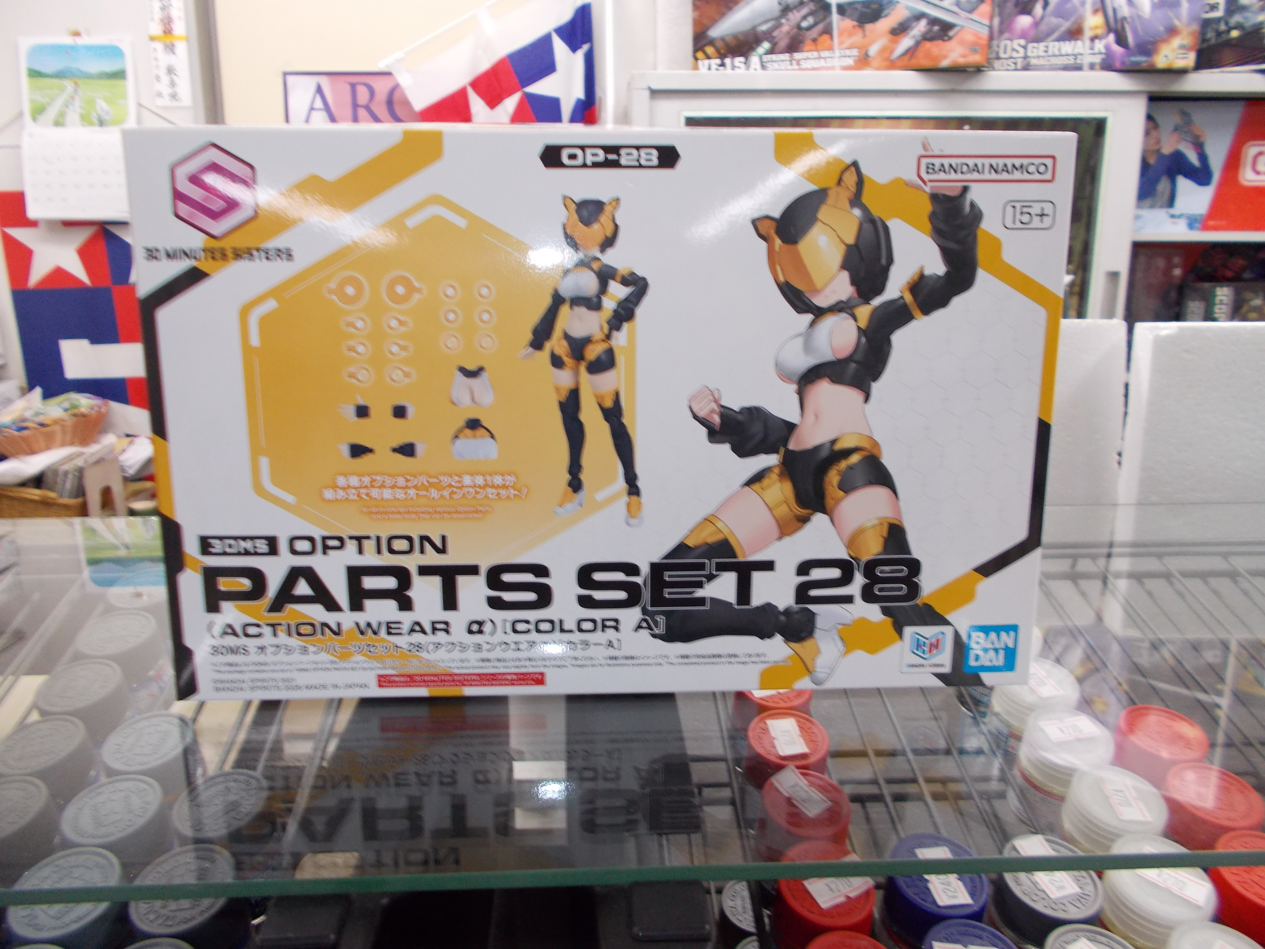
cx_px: 632
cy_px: 474
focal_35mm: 26
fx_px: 950
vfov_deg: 53.1
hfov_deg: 67.3
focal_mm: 4.6
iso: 200
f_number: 3.2
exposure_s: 1/25
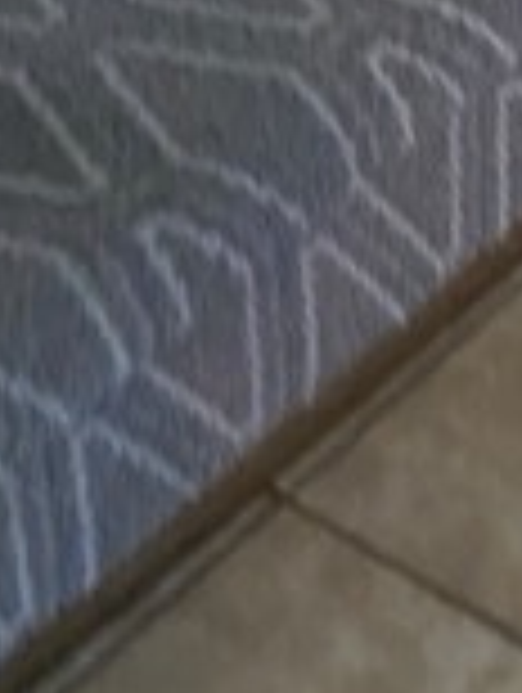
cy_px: 292
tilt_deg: -49.9
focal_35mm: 118
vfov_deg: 16.7
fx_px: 2366
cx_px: 1141
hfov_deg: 11.1
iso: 500
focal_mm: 4.25
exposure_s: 1/40
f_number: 1.8
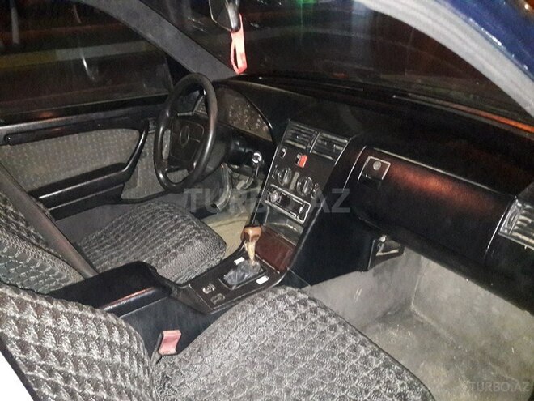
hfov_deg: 63.4
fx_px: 432
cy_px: 200
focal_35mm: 28
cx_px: 267
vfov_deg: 49.7
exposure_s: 1/17
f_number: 1.9
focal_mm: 3.7
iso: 800
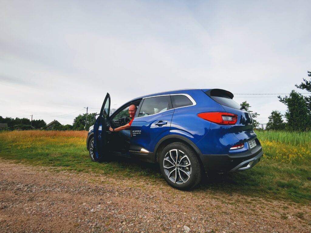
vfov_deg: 74.7
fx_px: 153
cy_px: 116
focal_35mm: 17
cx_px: 156
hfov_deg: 91.0
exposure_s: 1/516
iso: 50
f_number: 2.2
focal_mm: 2.26
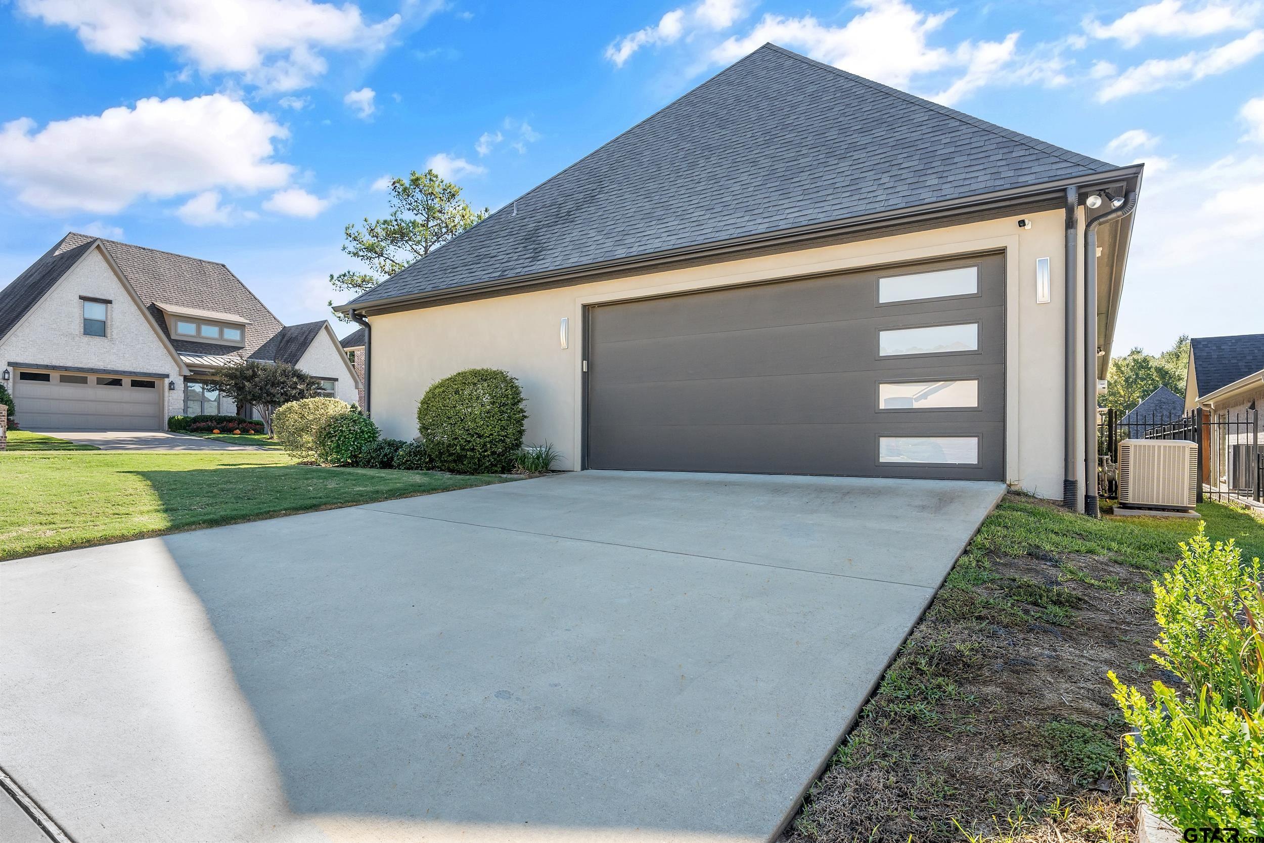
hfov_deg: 86.9
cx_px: 632
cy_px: 422
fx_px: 667
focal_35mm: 19
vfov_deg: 64.6
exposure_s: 1/400
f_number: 8
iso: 800
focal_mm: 19
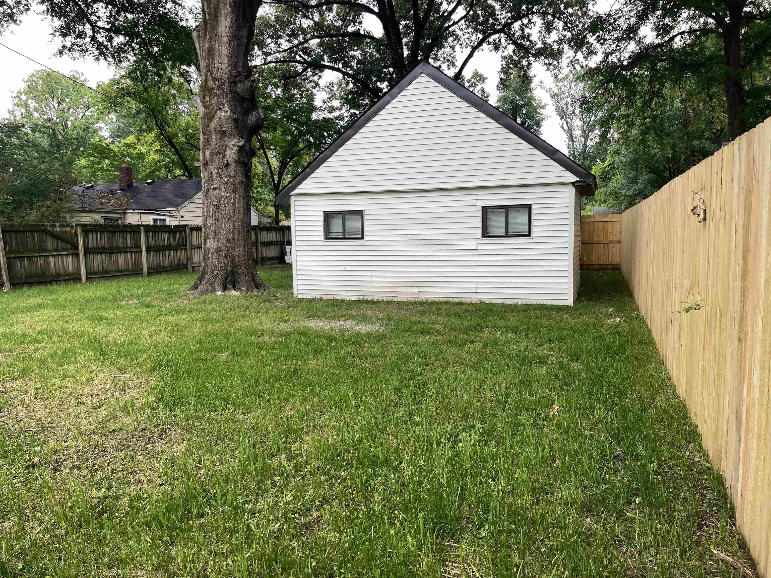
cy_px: 289
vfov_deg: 54.9
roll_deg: +0.7
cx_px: 386
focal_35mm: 25
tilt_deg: -6.3
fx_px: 557
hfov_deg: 69.4
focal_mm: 5.1
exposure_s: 1/383
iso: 32
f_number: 1.6
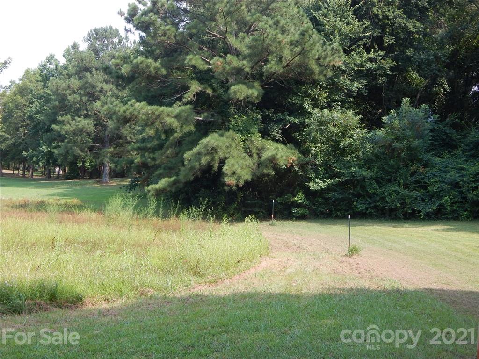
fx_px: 747
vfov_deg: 27.0
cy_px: 180
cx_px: 240
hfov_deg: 35.5
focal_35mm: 54
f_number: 3.8
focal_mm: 9.7
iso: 125
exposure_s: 1/250
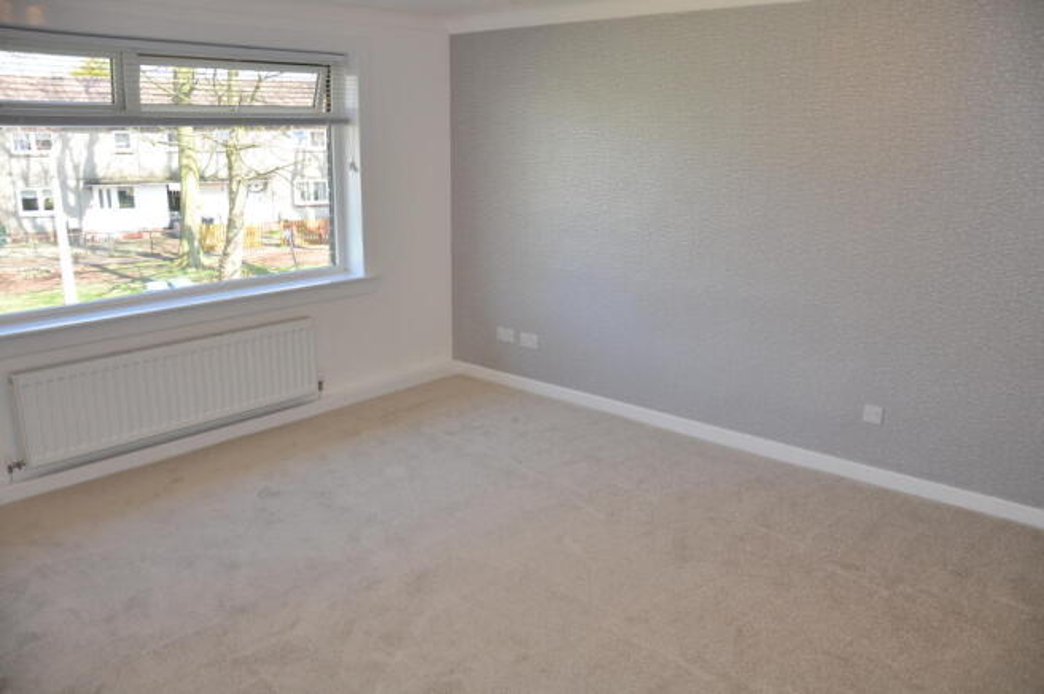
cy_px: 347
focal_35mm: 27
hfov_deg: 67.4
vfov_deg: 47.8
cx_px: 522
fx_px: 782
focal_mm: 18
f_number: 3.5
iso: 360
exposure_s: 1/200
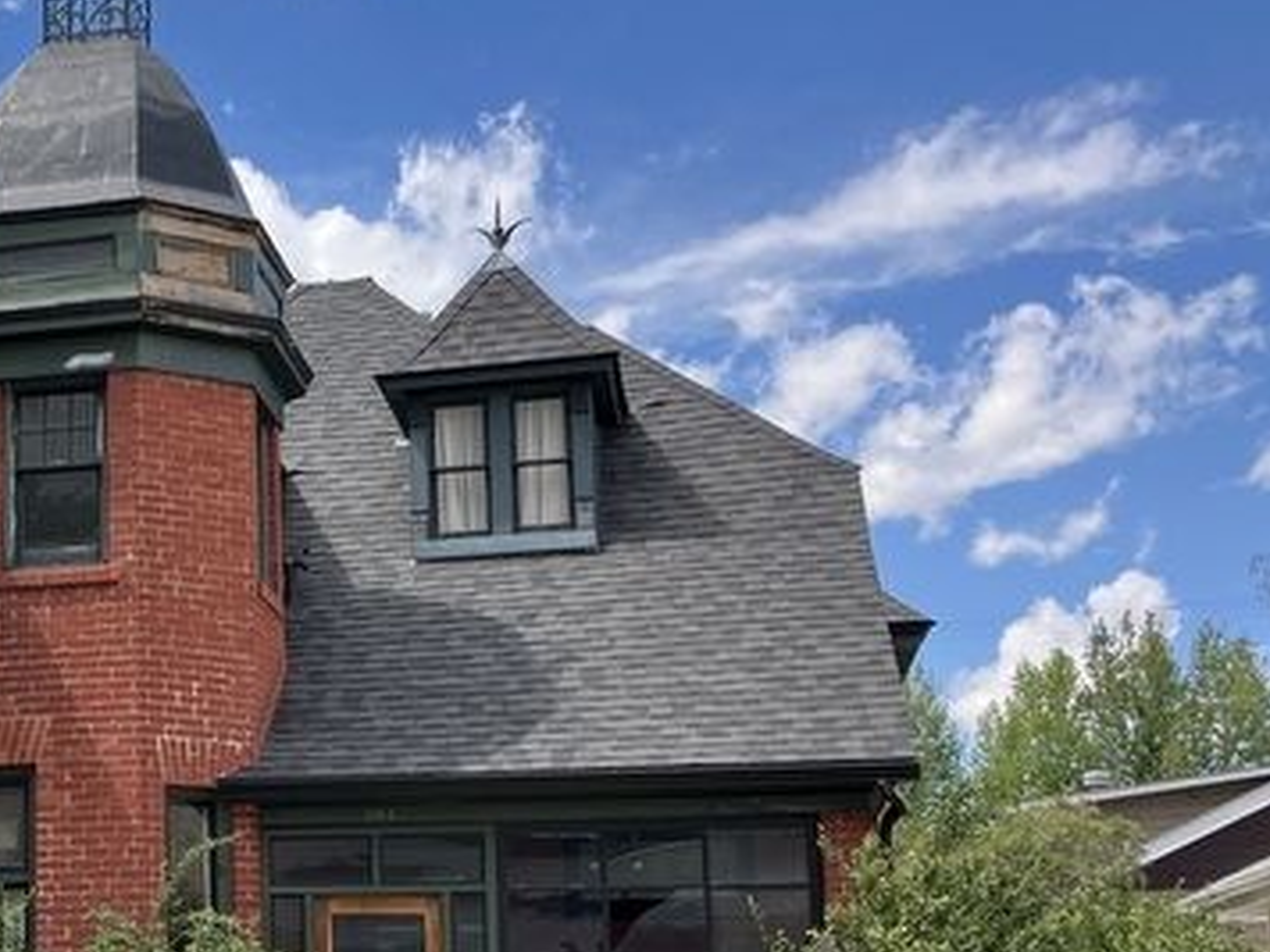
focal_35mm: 63
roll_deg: -0.8
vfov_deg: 23.0
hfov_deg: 28.9
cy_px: 738
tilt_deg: +9.2
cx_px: 18
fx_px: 2311
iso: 32
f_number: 1.8
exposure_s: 1/941
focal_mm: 3.99
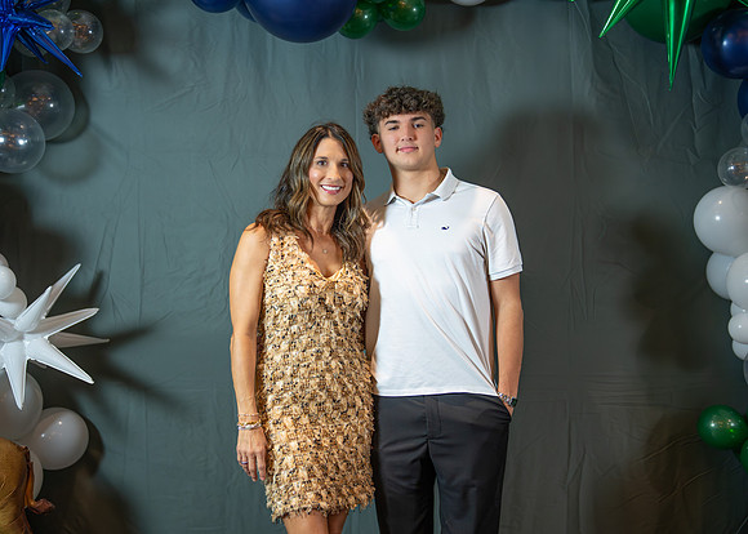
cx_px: 388
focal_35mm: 54
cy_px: 267
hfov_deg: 35.8
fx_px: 1157
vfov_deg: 26.0
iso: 1000
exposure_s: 1/400
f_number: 1.2
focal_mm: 50
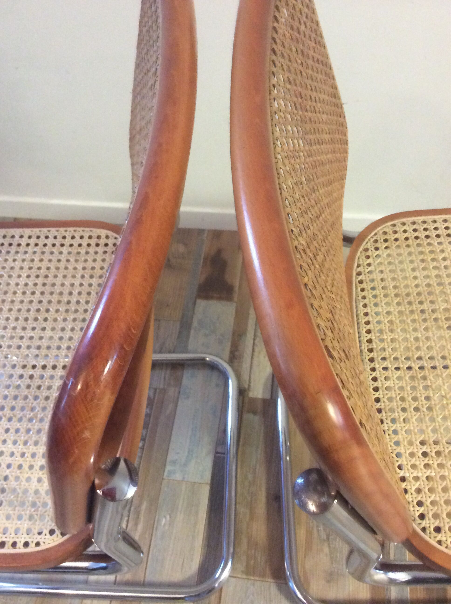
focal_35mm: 32
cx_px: 226
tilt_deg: -57.5
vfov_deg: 56.9
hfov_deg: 44.1
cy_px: 302
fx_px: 557
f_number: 2.4
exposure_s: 1/17
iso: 400
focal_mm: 3.3
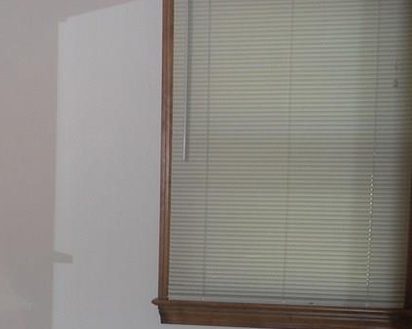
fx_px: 1084
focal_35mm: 89
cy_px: 326
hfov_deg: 20.2
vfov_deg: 16.9
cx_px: -74
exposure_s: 1/60
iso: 100
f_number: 2.8
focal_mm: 8
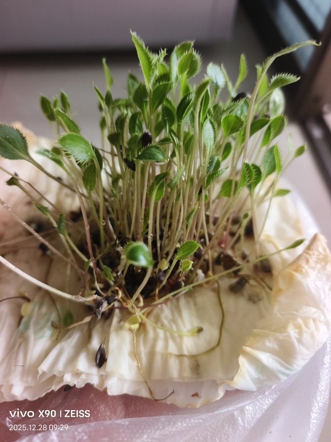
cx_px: 166
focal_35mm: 23
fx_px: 293
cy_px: 221
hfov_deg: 58.9
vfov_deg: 73.9
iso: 618
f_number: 1.75
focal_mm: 5.5
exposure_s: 1/50
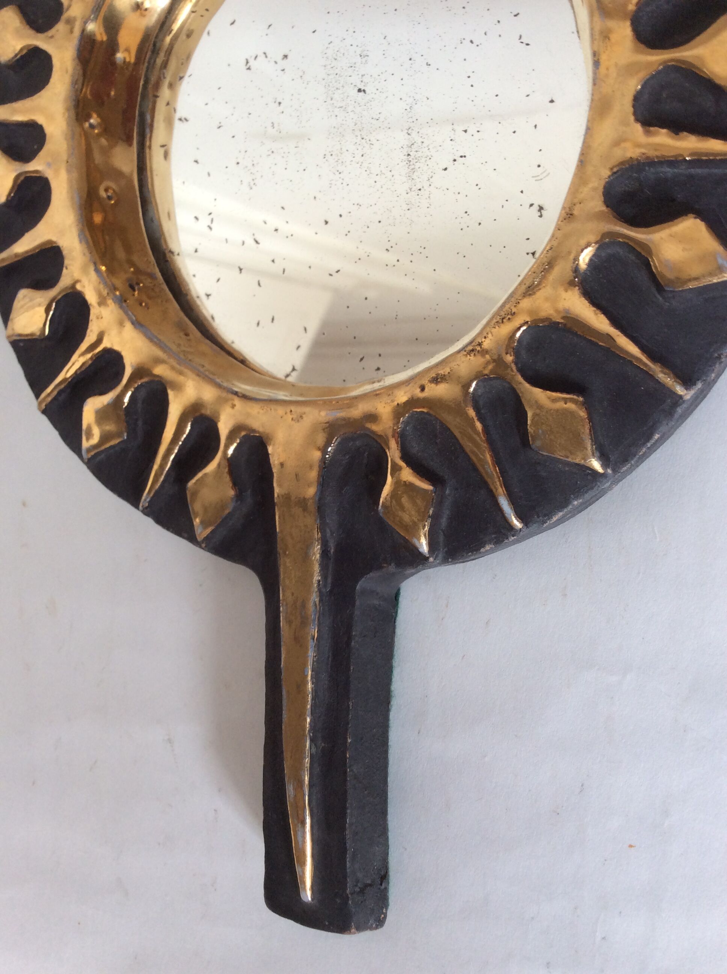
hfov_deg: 44.1
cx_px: 364
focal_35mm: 32
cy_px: 487
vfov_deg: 56.9
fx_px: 898
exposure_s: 1/25
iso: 40
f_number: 2.4
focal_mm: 3.3
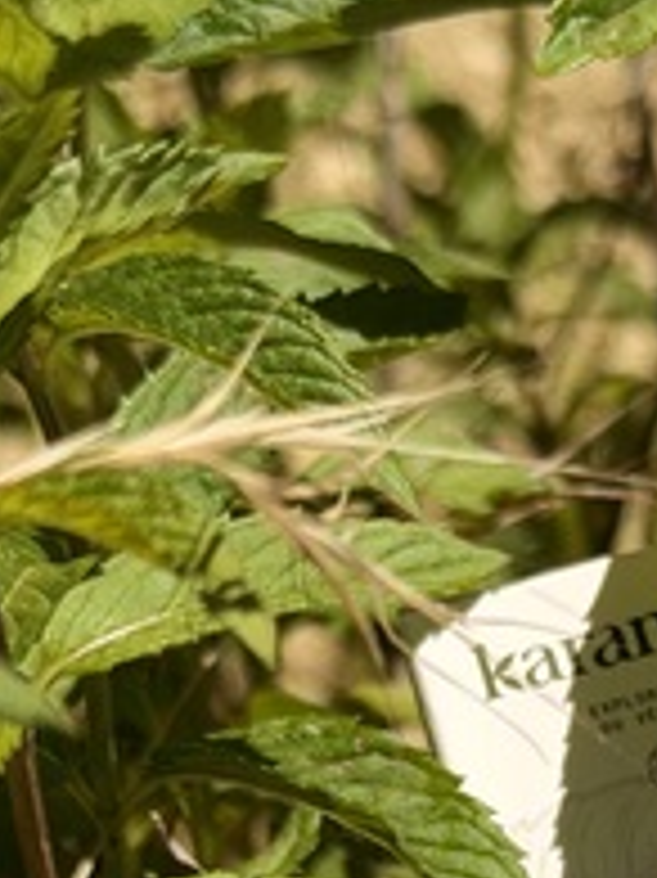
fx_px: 3749
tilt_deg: -8.9
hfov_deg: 9.9
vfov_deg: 12.9
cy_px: 1139
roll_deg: -0.6
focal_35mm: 148
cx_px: 792
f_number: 1.78
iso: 64
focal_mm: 6.76
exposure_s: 1/11364
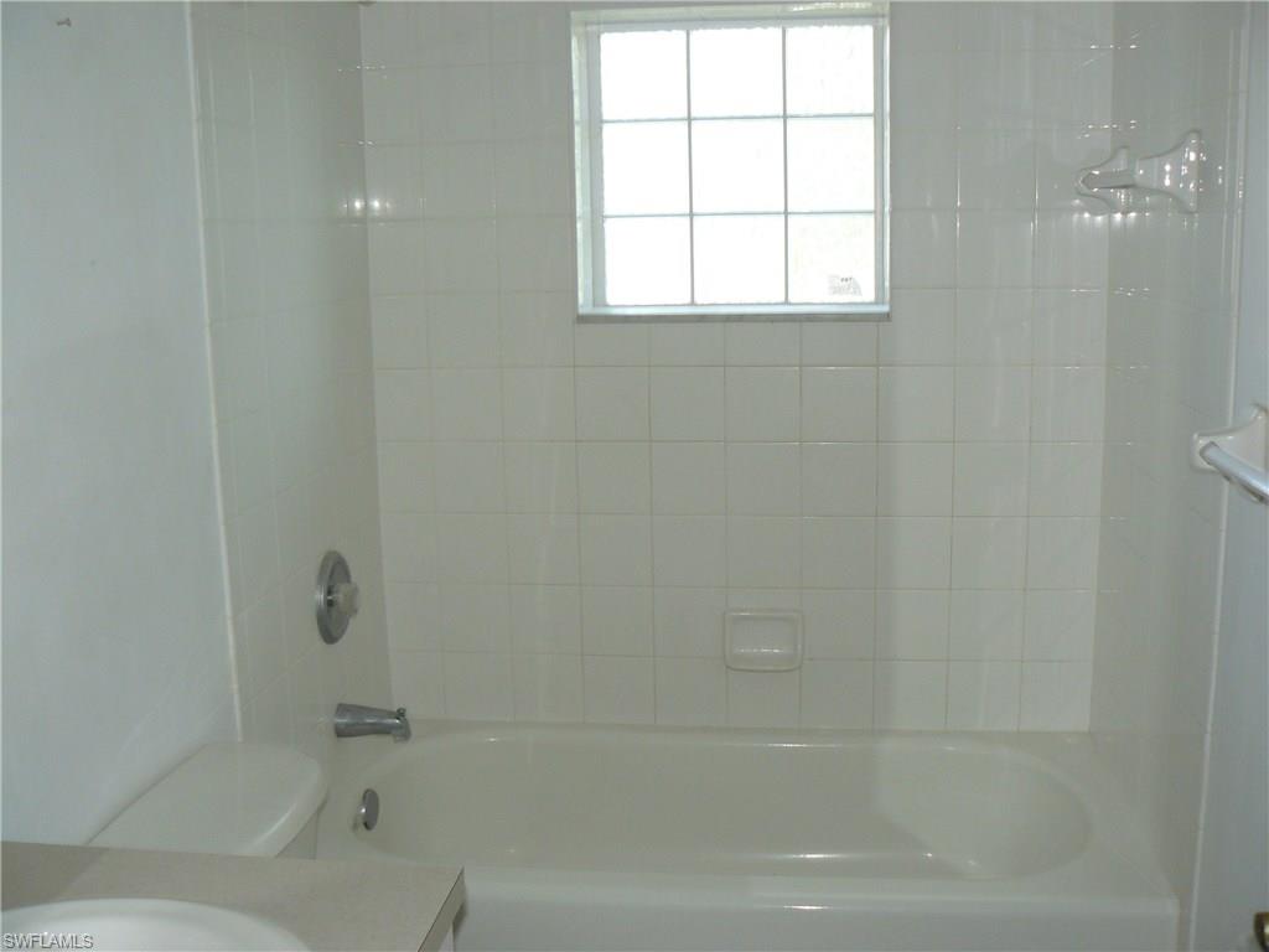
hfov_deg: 51.4
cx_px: 634
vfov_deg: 39.7
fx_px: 1320
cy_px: 476
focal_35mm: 36
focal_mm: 6
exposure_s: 1/30
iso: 100
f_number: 2.8
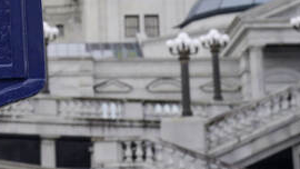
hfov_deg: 14.5
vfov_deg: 8.3
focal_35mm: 143
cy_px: -81
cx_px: -60
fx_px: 1138
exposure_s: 1/160
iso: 125
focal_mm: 48
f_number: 8
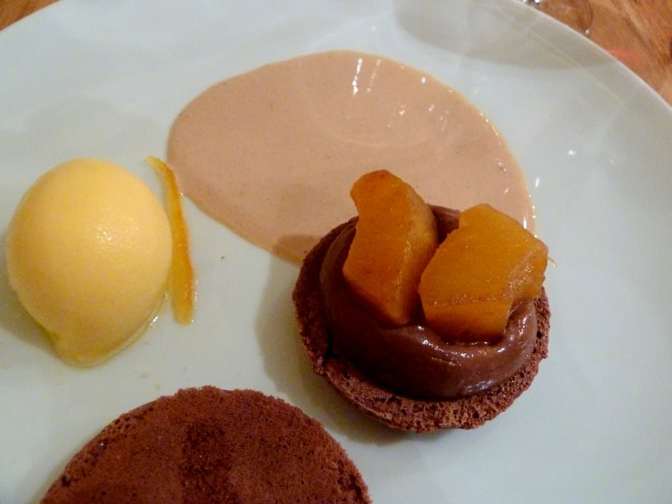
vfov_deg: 53.0
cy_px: 253
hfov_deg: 67.3
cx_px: 337
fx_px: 505
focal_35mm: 26
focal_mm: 4.1
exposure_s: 1/6
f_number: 3.3
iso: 400
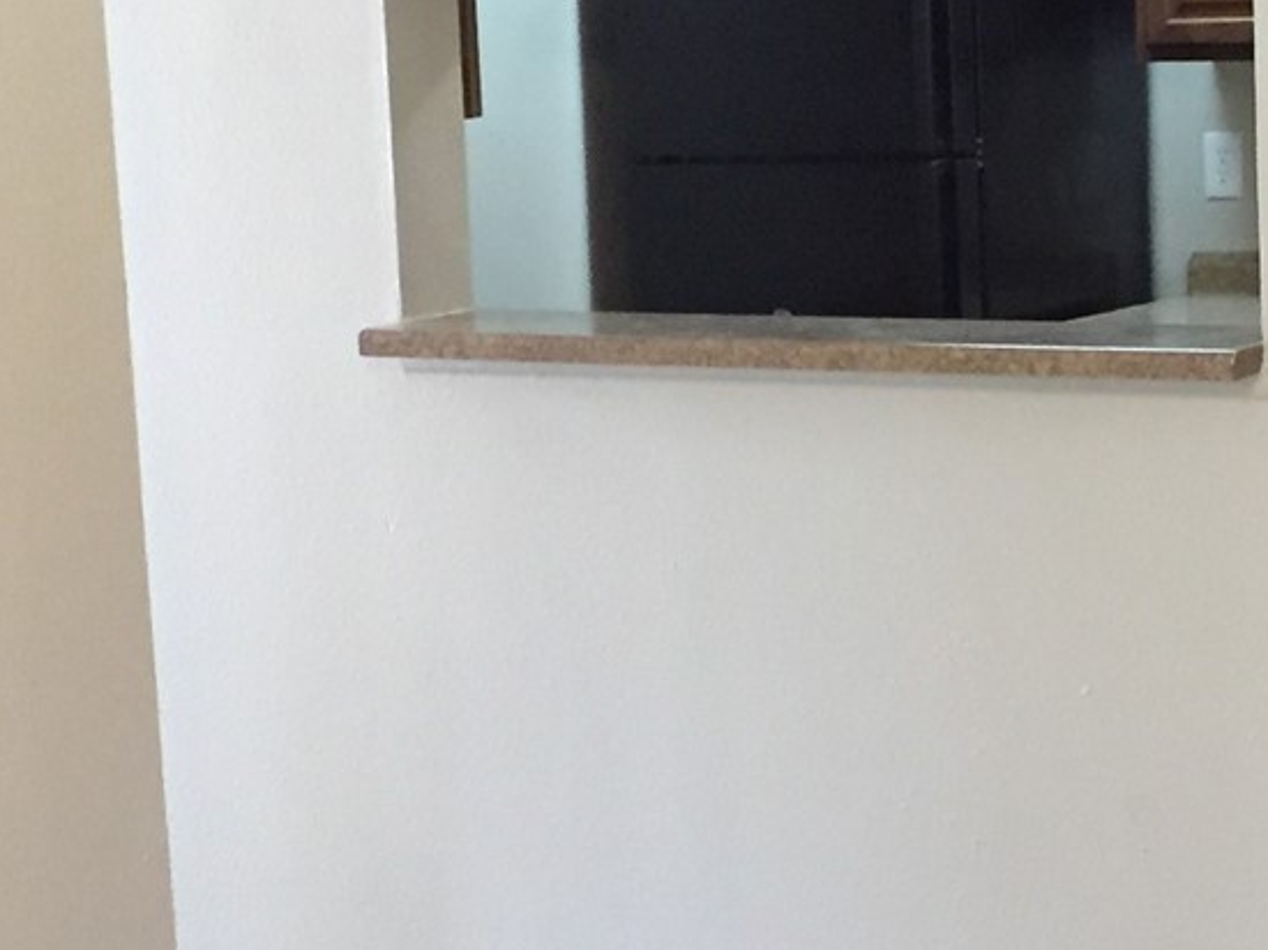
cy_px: 772
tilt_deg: -11.7
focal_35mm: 108
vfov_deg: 13.6
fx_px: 3954
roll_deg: +2.7
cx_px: 784
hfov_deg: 18.2
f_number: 2.2
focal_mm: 4.15
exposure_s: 1/30
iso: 320
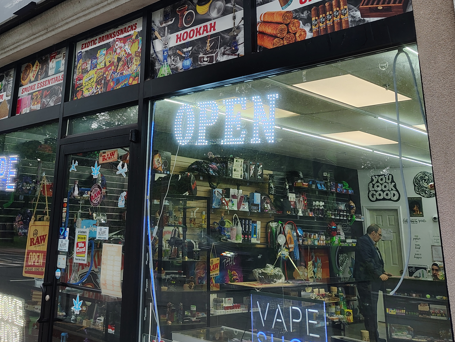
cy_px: 63
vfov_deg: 34.8
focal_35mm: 40
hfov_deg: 46.0
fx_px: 526
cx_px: 151
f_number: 1.8
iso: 275
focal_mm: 5.56
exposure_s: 1/120
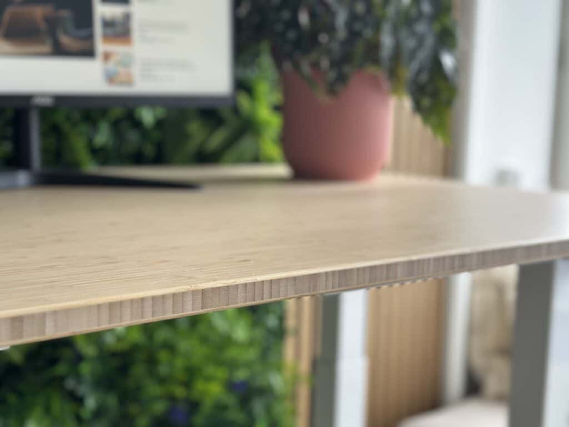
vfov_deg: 30.3
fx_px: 789
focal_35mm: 48
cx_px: 284
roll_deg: -1.4
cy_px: 214
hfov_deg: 39.7
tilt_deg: -8.3
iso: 80
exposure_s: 1/202
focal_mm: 6.86
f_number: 1.78
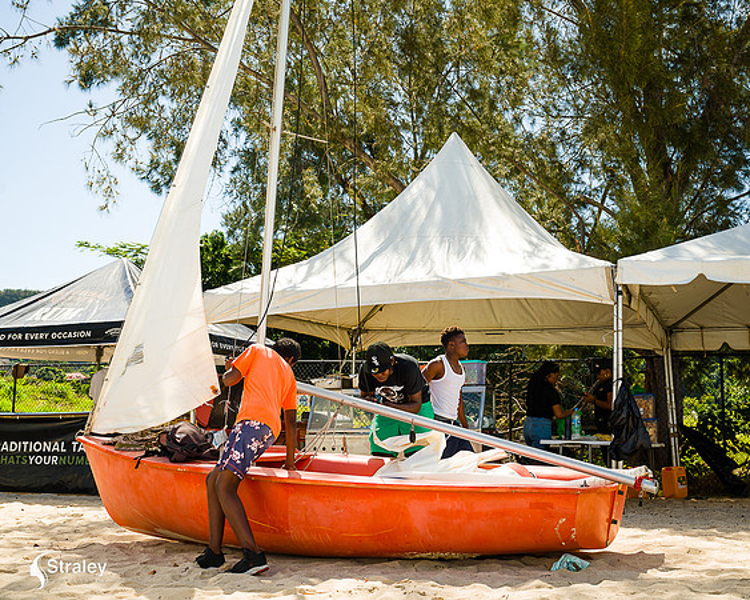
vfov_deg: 33.4
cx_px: 444
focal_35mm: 45
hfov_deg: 41.0
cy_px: 300
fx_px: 1000
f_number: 6.3
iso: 140
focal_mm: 40
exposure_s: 1/320
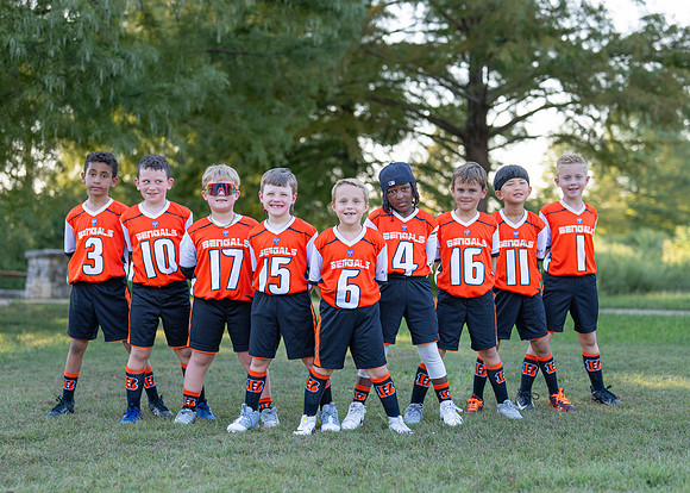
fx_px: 1248
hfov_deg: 30.9
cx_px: 335
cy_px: 275
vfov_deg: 22.3
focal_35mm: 64
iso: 160
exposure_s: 1/800
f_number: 1.8
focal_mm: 50
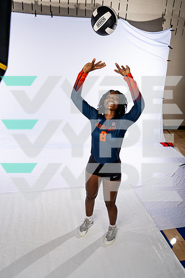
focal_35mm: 28
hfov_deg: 46.4
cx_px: 92
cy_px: 139
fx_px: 216
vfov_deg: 65.5
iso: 200
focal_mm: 28
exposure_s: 1/250
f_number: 7.1
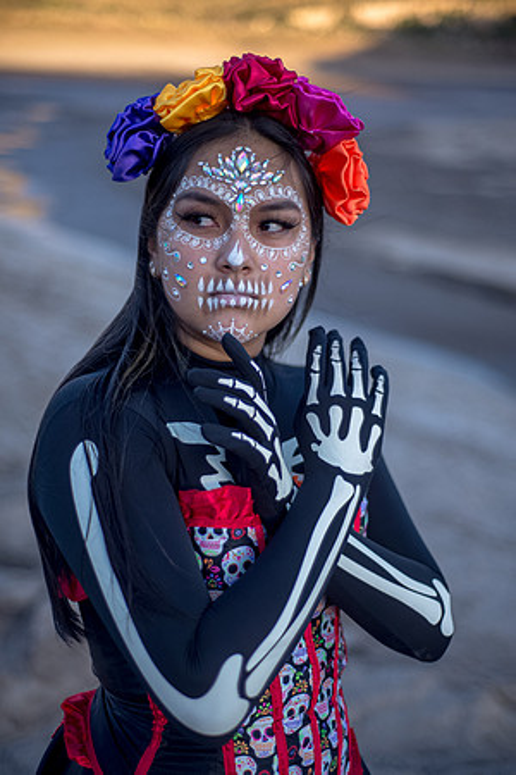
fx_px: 1075
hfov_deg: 27.0
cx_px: 258
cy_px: 388
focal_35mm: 50
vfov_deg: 39.6
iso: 100
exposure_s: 1/1600
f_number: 1.8
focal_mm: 50
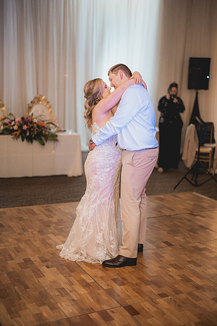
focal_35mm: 50
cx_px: 108
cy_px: 163
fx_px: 452
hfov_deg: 27.0
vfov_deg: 39.6
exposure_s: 1/160
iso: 1600
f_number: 1.2
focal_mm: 50
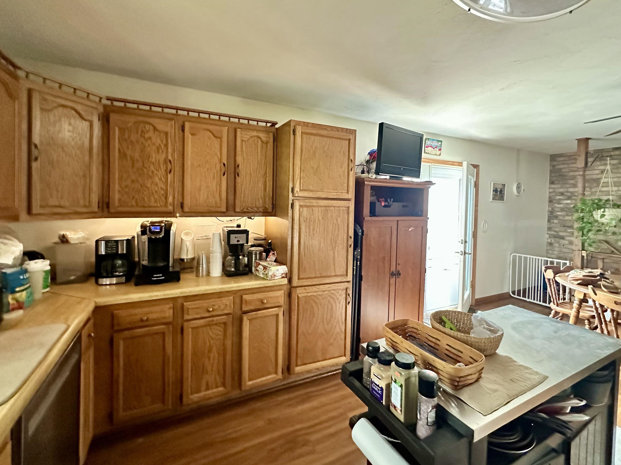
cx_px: 315
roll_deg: -2.3
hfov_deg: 94.5
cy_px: 208
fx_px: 287
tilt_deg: -1.0
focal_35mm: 16
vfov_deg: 77.9
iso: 1250
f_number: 2.2
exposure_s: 1/52
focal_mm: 2.22
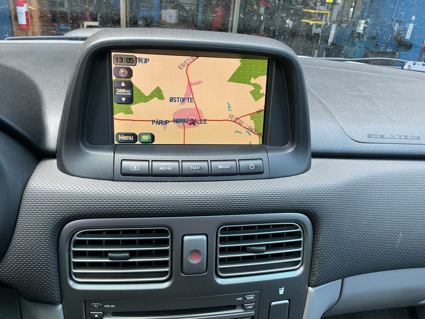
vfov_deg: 48.2
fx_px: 356
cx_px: 212
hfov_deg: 61.7
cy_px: 160
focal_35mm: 29
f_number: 1.8
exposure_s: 1/60
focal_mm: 3
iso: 40
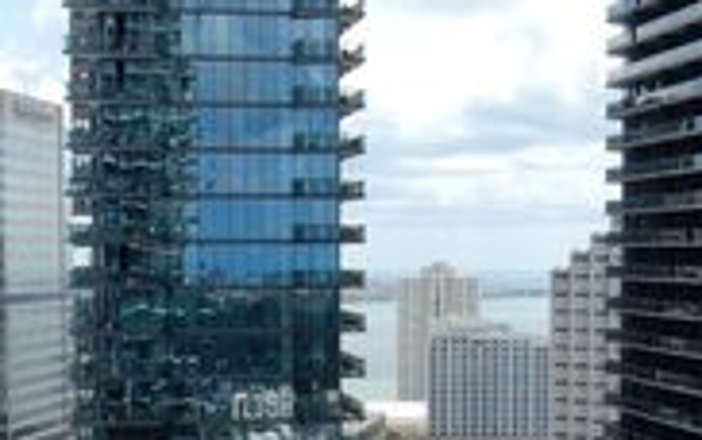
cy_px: 434
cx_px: 471
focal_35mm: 105
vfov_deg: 12.3
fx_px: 2010
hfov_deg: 19.7
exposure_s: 1/1250
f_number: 4
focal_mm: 6.4
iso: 125
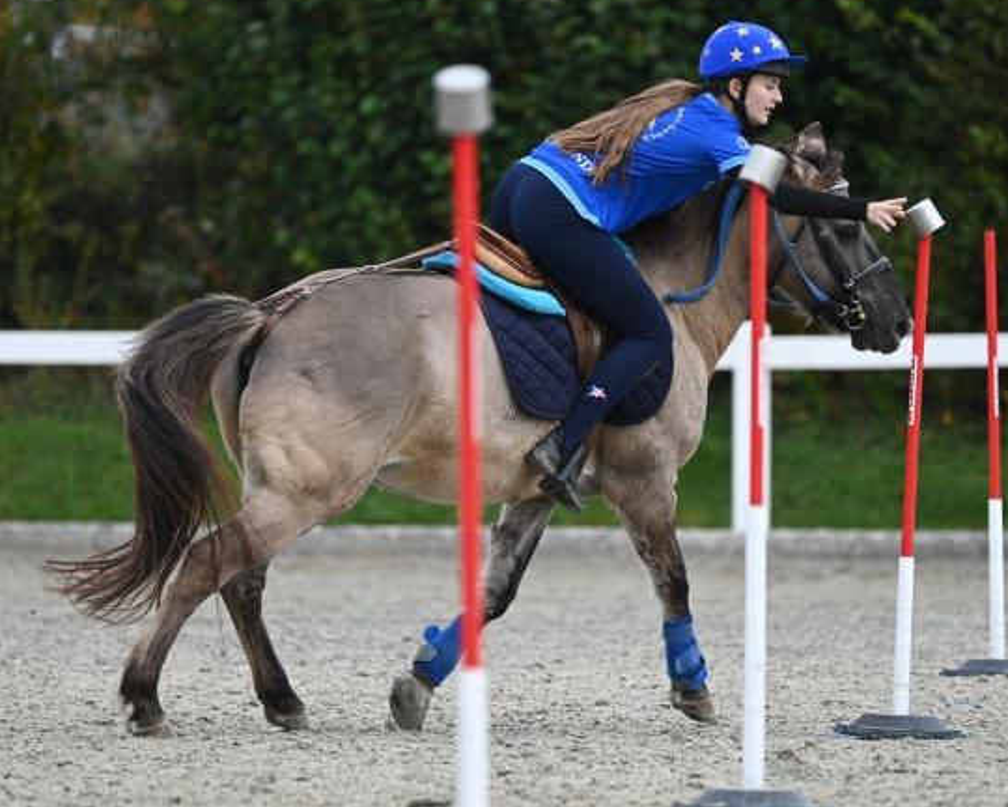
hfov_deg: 3.9
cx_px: 536
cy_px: 409
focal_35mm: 500
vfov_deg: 3.1
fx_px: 14916
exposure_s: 1/800
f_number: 5.6
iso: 500
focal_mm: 360
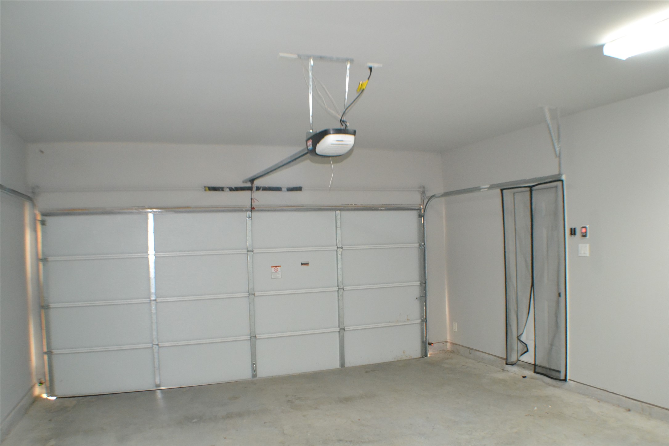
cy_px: 223
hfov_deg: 57.2
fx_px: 613
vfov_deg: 40.0
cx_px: 334
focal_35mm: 33
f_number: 3.8
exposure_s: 1/60
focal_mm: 22
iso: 2800
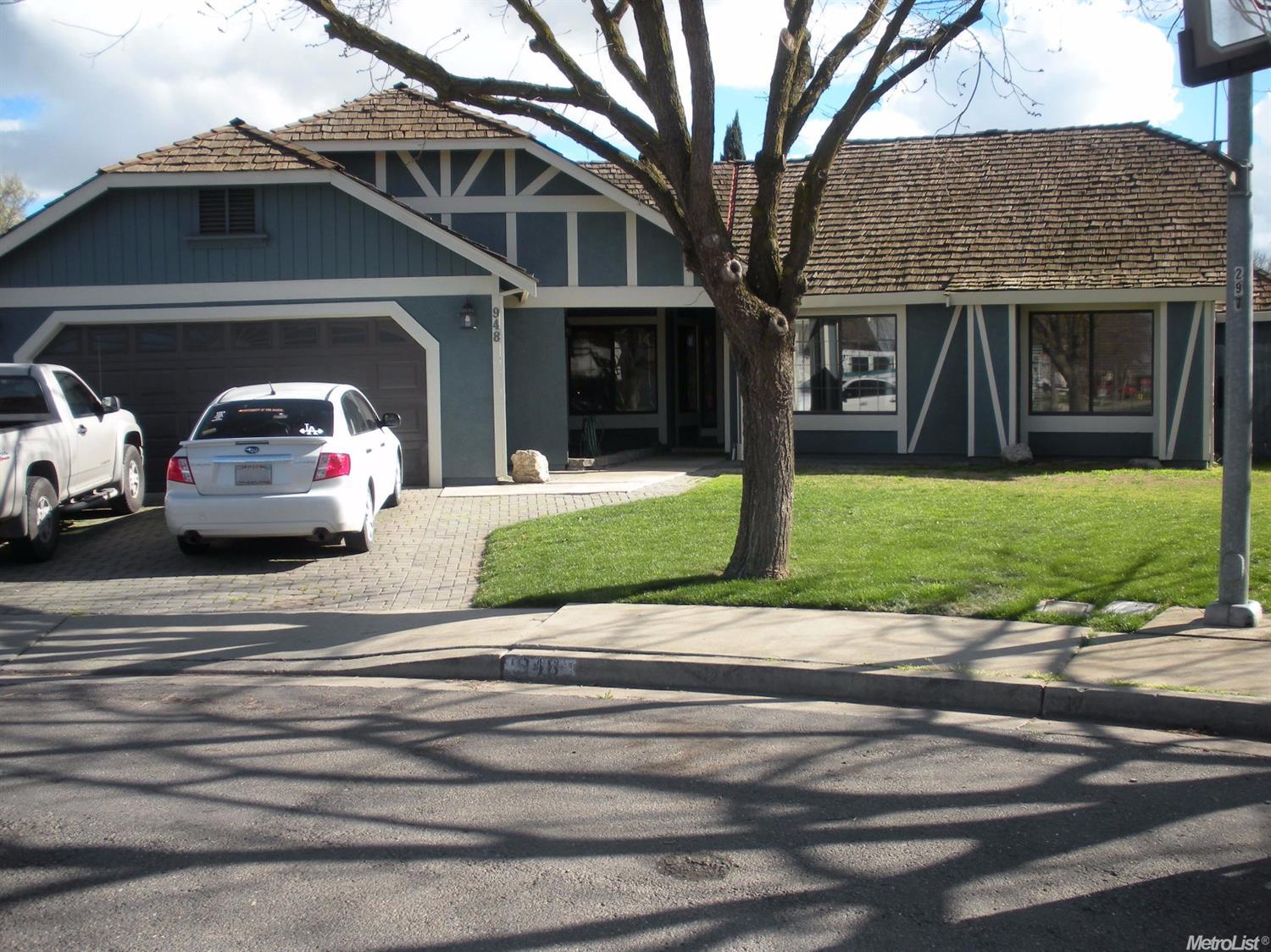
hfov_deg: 52.6
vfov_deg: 40.7
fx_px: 1285
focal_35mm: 35
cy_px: 476
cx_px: 636
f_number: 3.5
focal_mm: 6.3
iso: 64
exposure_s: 1/312
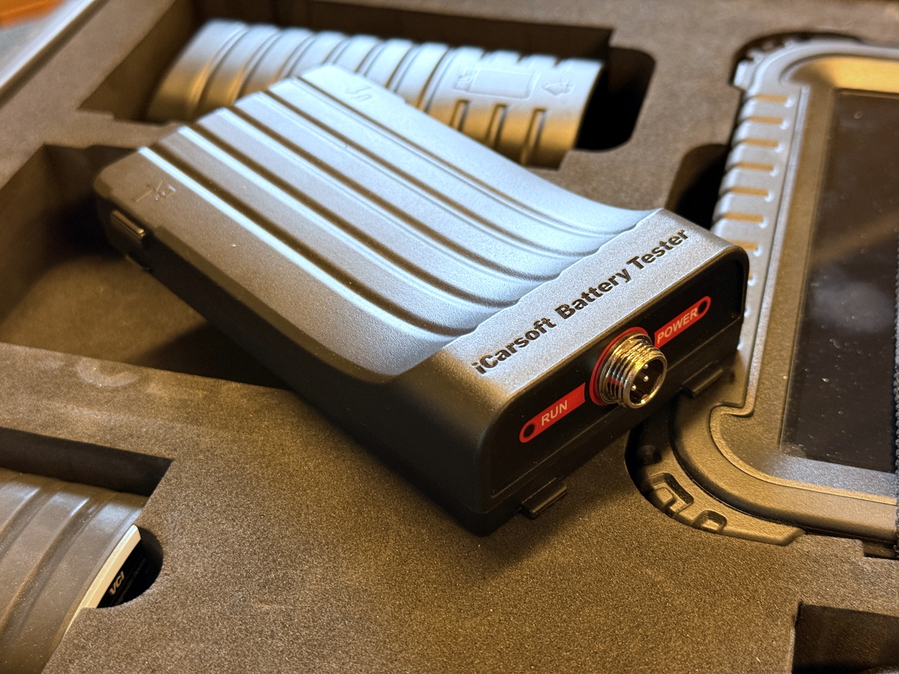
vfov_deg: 30.3
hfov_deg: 39.7
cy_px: 337
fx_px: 1247
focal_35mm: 48
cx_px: 450
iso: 160
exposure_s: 1/50
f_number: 1.78
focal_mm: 6.76
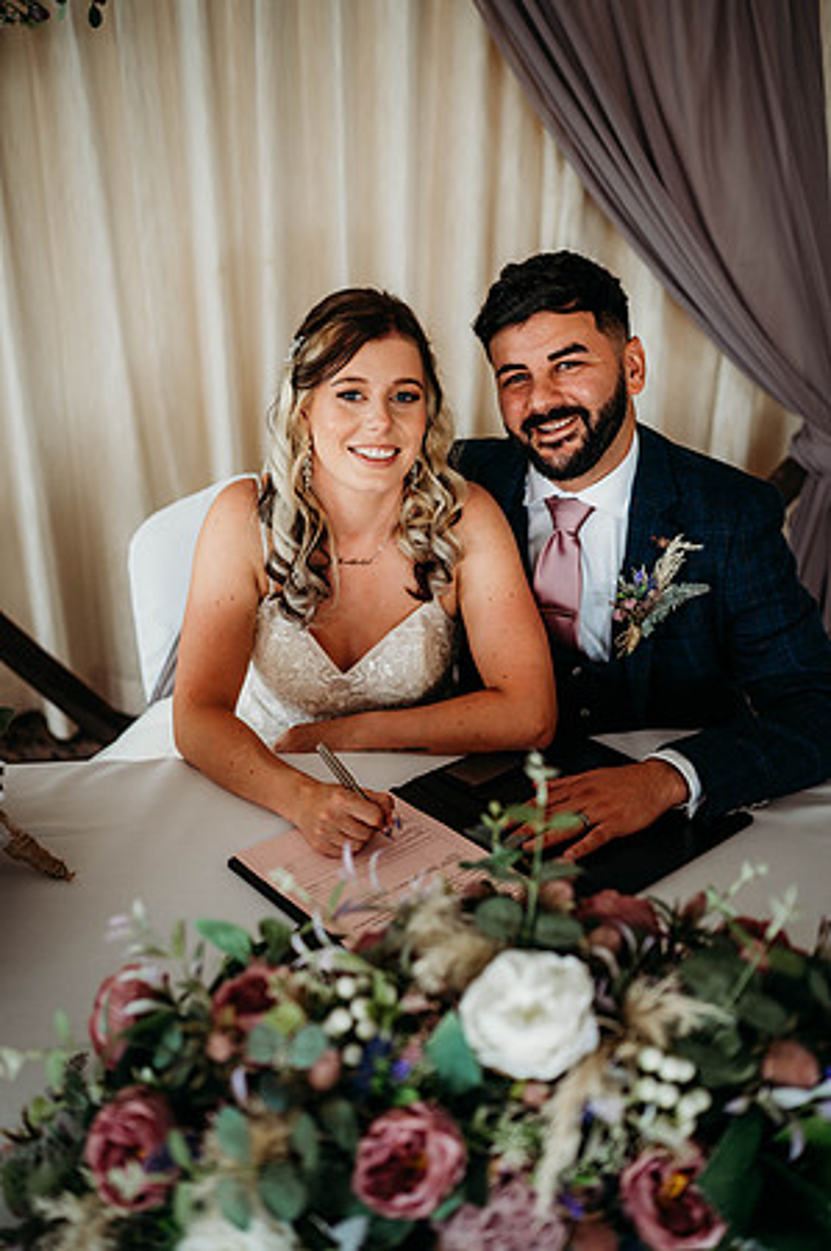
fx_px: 1215
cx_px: 416
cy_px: 626
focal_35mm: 35
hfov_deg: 37.8
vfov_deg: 54.5
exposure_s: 1/200
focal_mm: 35
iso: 560
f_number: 2
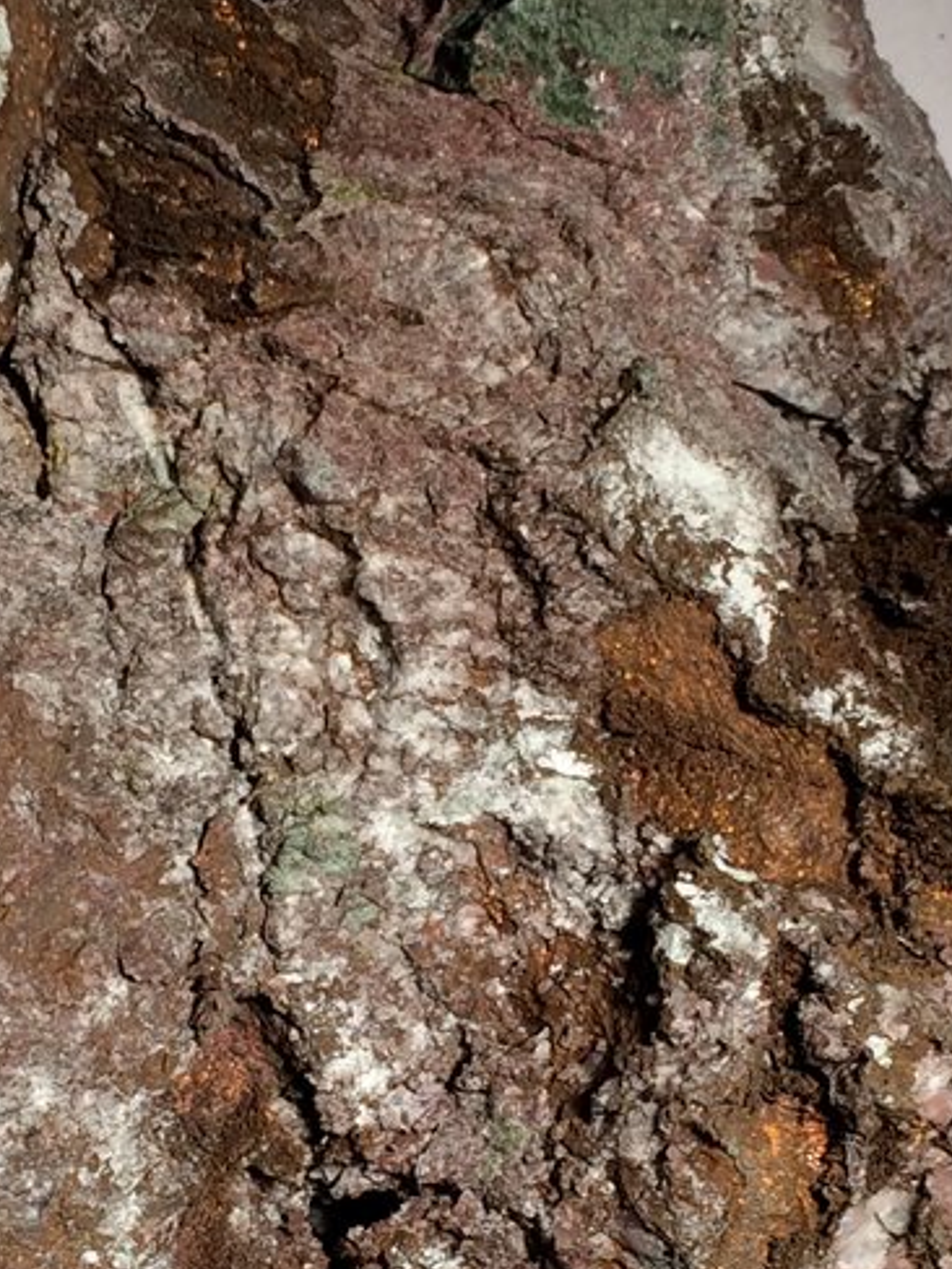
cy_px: 908
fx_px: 3484
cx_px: 341
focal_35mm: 95
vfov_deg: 20.5
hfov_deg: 15.5
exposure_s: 1/142
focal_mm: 4.15
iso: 32
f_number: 2.2
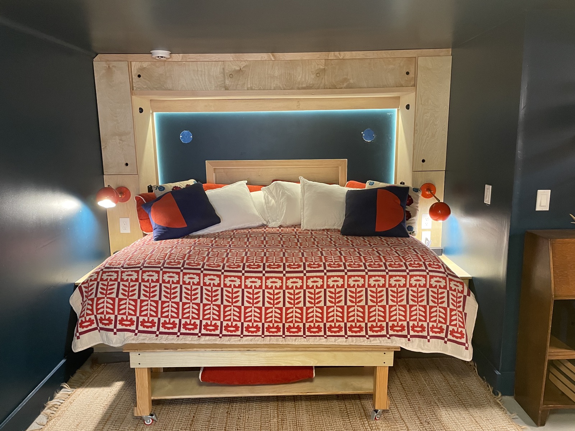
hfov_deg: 67.3
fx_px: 432
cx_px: 288
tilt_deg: -11.7
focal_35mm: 26
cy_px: 216
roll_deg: +1.4
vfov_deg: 53.1
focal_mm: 4.2
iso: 500
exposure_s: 1/60
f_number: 1.6
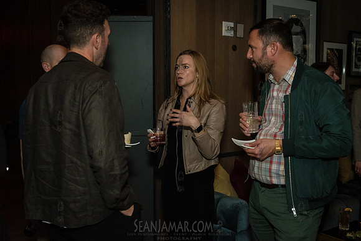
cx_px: 185
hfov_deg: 49.0
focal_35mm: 40
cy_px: 121
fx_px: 396
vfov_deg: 33.8
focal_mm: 38
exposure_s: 1/200
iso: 6400
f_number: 4
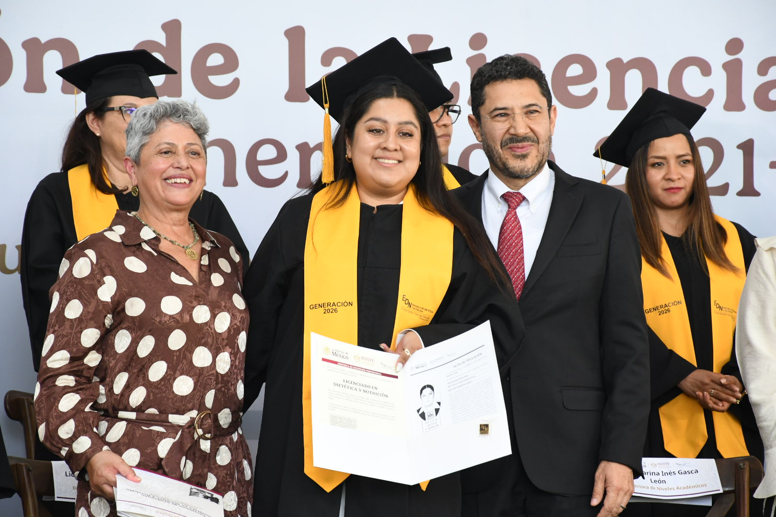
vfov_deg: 7.9
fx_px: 3750
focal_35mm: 174
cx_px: 388
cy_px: 258
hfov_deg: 11.8
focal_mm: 116
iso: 1250
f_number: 8
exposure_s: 1/125
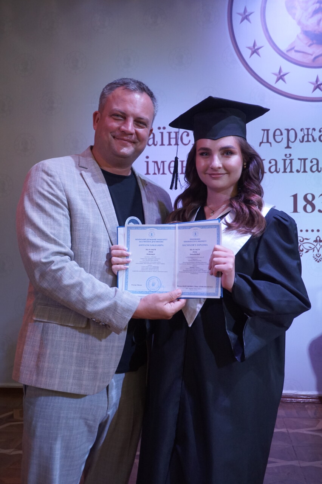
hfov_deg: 34.2
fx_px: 524
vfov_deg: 49.6
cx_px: 161
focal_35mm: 39
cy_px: 242
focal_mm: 26
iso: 1000
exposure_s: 1/160
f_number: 4.5
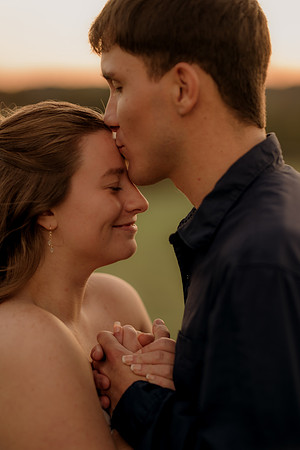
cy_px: 225
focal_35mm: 85
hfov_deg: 16.1
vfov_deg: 23.9
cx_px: 150
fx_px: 1062
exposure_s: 1/80
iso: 100
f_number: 1.8
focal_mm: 85
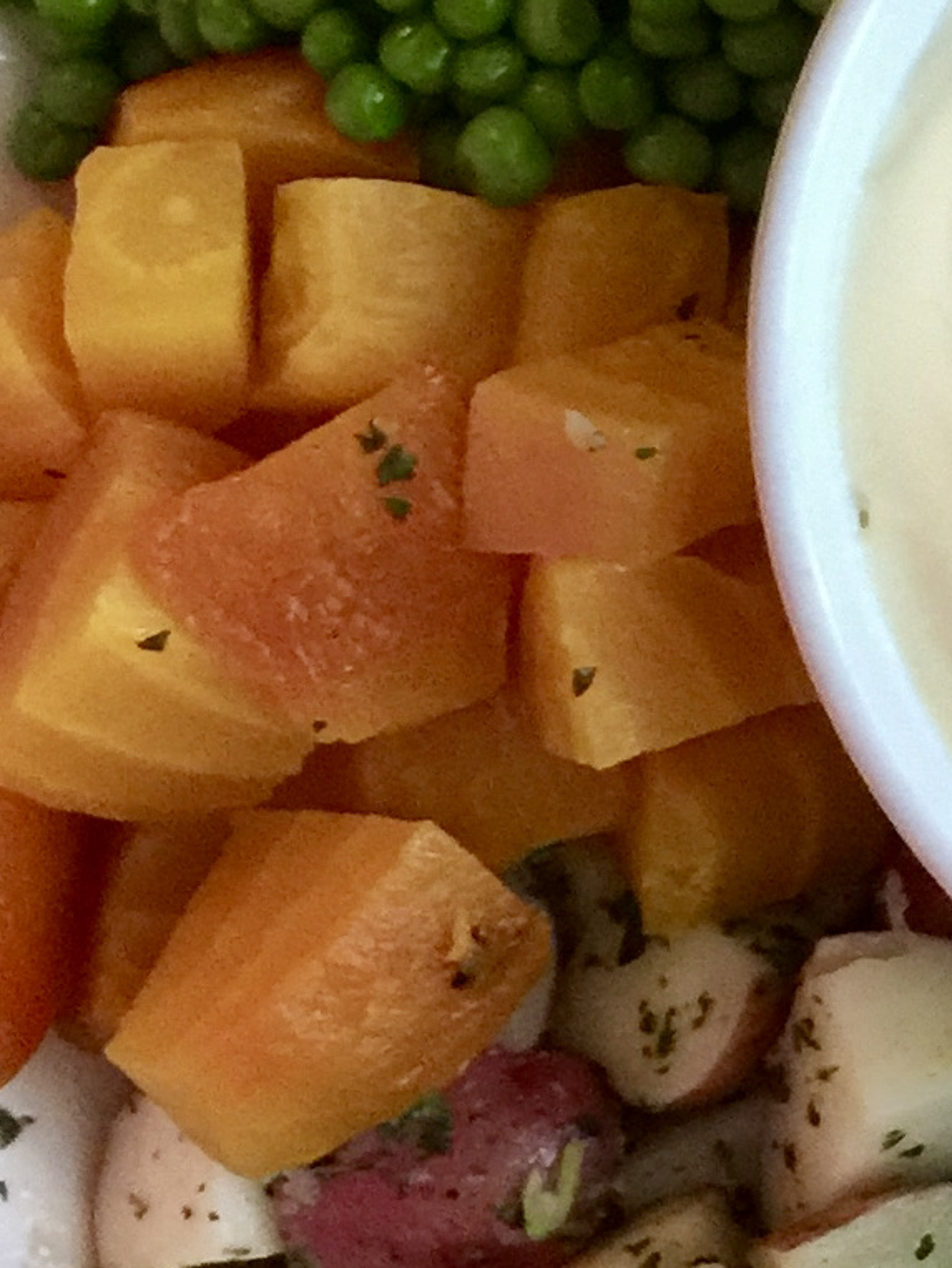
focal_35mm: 124
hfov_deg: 11.2
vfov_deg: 15.9
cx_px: 1681
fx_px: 4543
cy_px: 572
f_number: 2.2
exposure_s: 1/8
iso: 100
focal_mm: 4.15
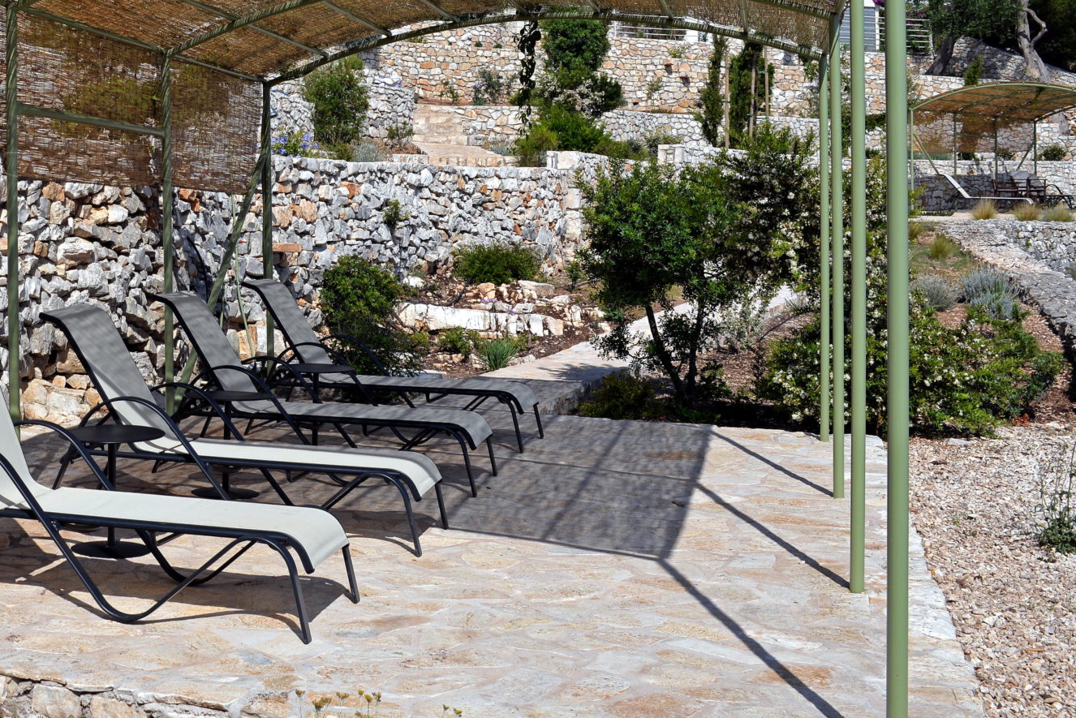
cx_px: 90
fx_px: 1674
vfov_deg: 24.0
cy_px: 205
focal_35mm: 56
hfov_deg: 33.6
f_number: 8
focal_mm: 29
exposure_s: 1/200
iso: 100
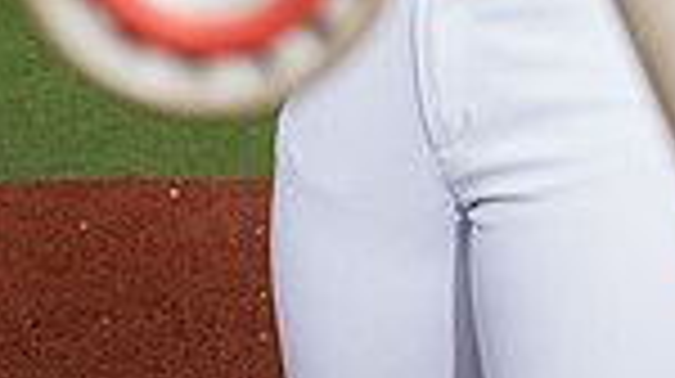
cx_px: 616
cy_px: -540
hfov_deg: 19.1
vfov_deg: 9.7
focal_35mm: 110
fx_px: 1967
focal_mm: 35
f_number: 5.6
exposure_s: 1/200
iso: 80
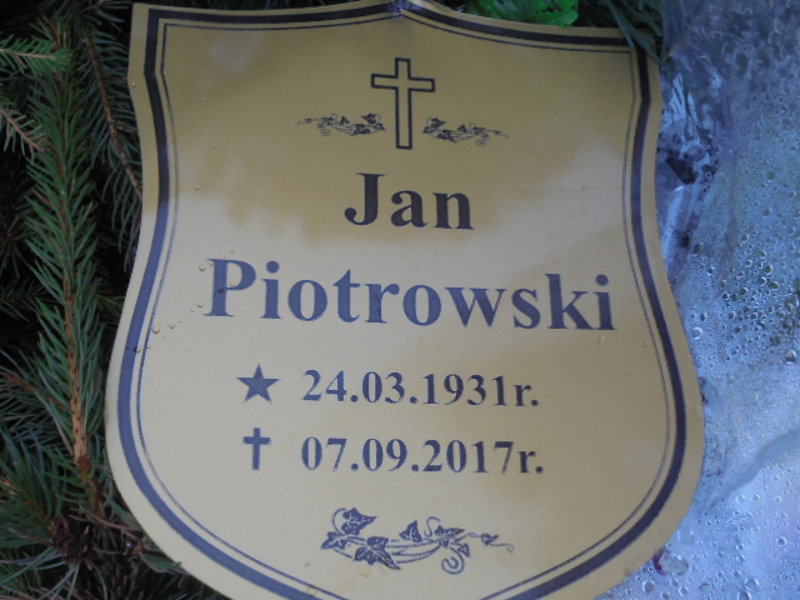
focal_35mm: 49
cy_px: 300
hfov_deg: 38.9
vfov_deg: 29.7
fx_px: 1132
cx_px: 400
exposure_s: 1/50
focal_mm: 8.9
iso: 100
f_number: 4.8
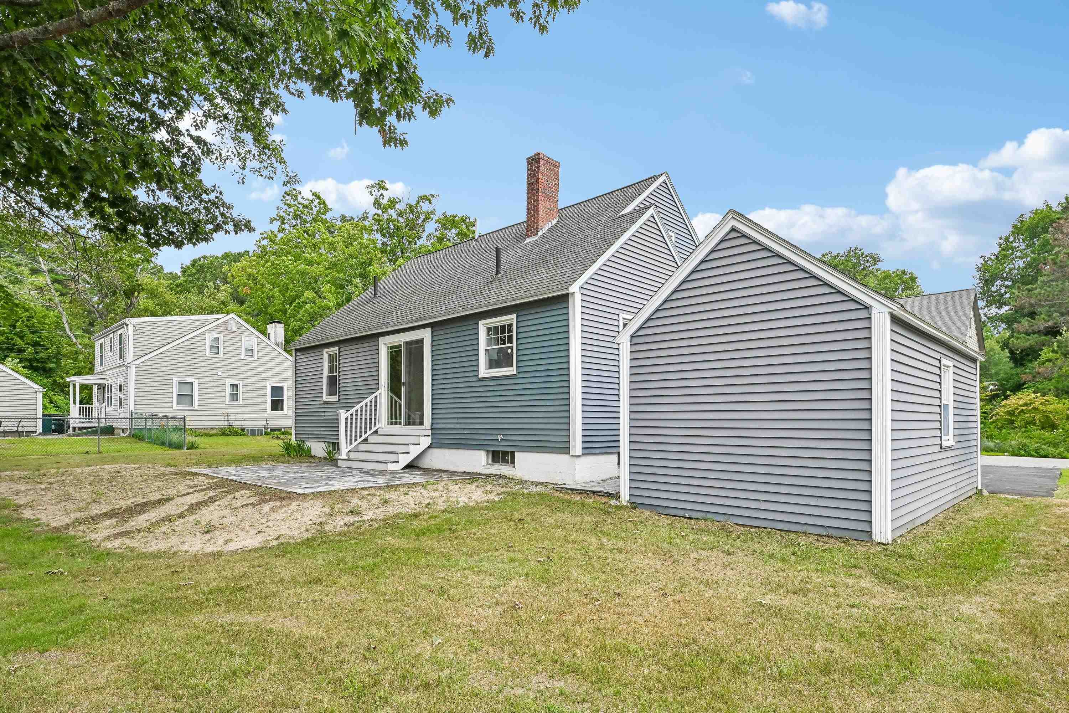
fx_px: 564
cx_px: 534
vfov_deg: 64.6
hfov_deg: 86.9
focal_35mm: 19
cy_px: 356
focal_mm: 19
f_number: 8
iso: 400
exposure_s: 1/400
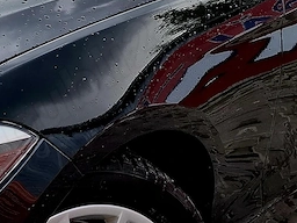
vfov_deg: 16.4
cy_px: 78
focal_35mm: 90
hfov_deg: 20.9
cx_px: -12
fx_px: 772
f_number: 1.8
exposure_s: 1/161
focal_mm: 5.54
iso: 50
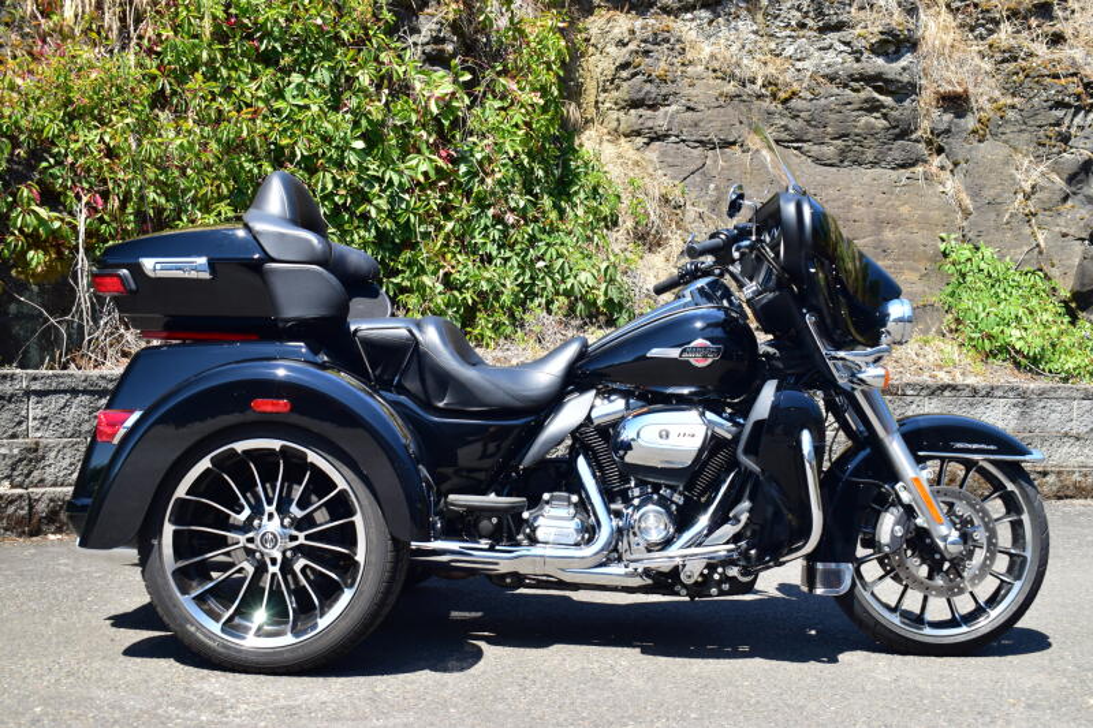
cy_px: 364
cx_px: 546
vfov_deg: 30.8
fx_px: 1320
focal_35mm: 44
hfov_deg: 45.0
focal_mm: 29
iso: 200
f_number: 7.1
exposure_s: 1/125
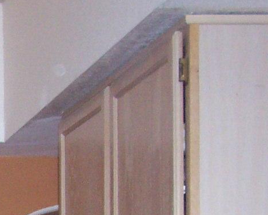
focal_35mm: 163
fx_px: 1293
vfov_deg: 9.0
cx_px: -246
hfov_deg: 10.9
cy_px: 409
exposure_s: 1/112
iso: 140
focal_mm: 5.6
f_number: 2.7
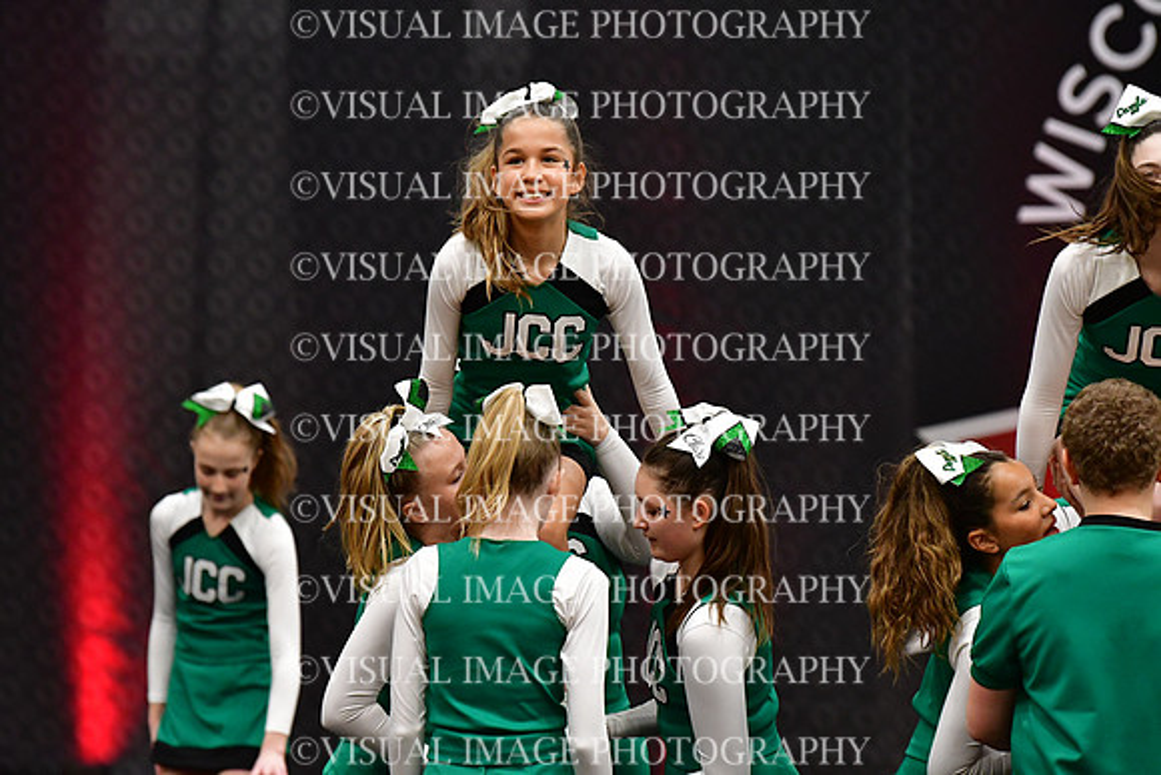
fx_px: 8935
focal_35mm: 277
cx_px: 580
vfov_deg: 5.0
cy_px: 388
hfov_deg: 7.4
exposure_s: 1/500
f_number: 3.5
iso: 4000
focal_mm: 185
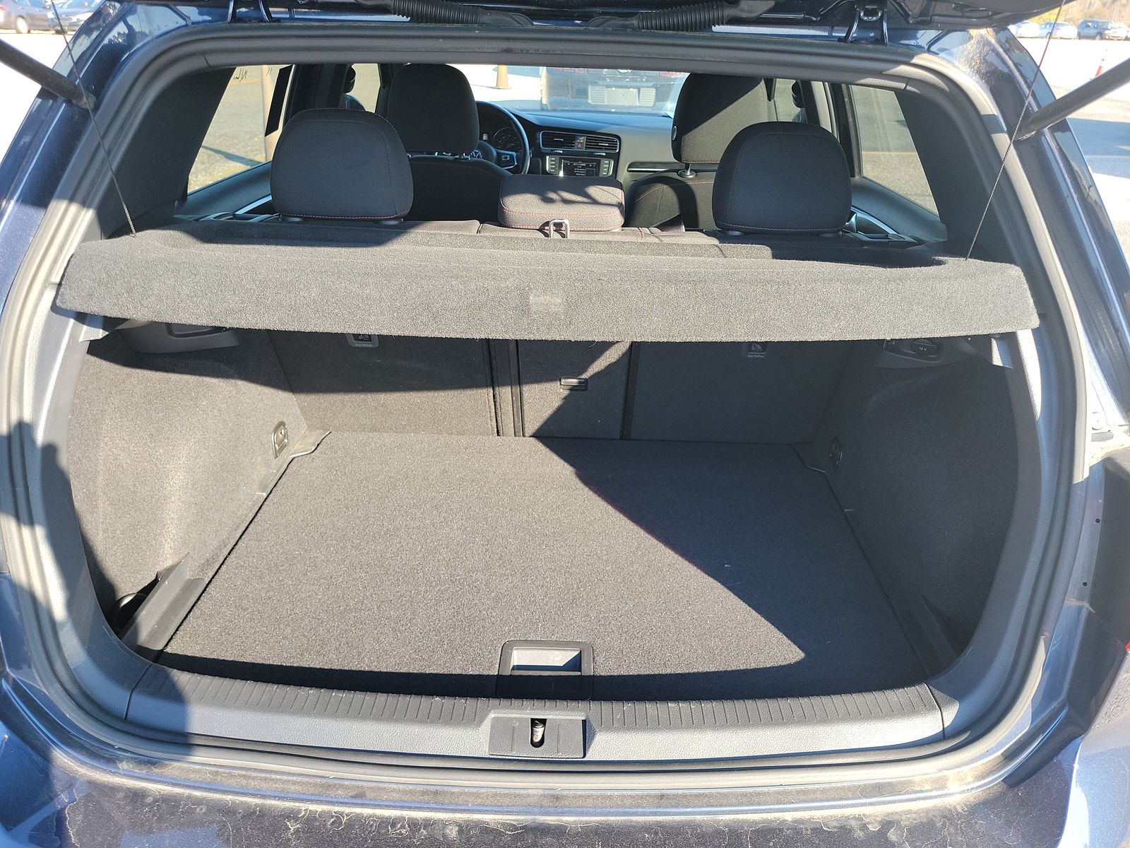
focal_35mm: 24
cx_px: 565
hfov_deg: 71.6
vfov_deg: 56.8
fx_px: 783
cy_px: 424
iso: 72
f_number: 1.8
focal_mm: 6.7
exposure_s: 1/119
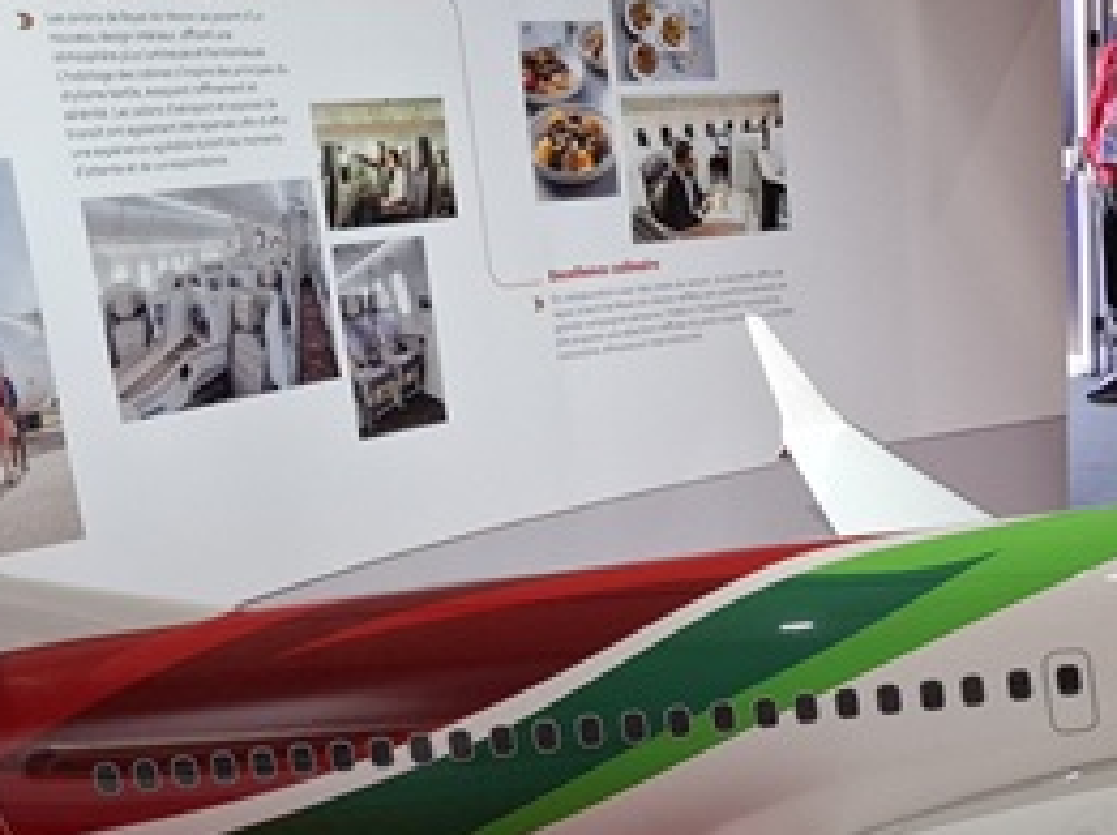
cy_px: 901
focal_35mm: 63
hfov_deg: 29.3
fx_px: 2030
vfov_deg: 22.1
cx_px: 1036
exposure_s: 1/100
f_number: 1.8
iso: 200
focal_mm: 5.54
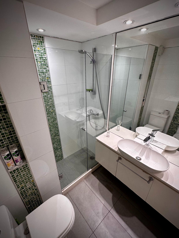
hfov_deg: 85.7
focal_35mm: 14
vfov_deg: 102.1
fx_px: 97
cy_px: 119
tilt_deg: -26.2
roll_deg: +1.6
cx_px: 90
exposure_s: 1/100
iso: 100
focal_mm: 2.22
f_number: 2.2
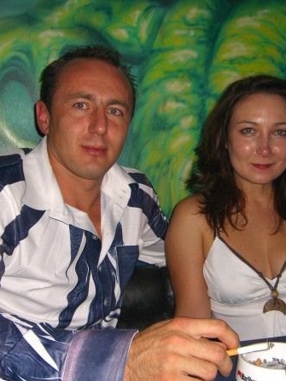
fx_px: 562
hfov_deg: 28.5
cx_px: 149
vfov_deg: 37.5
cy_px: 191
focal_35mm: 51
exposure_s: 1/60
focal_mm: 7.9
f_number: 2.8
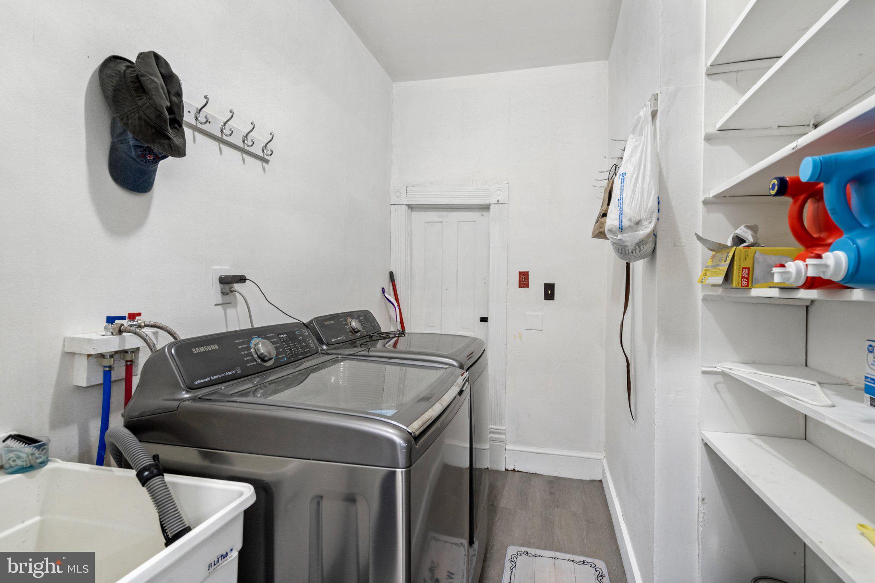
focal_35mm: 18
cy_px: 292
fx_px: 437
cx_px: 438
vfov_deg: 67.4
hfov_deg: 90.0
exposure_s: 1/4
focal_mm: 18
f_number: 8
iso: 1250
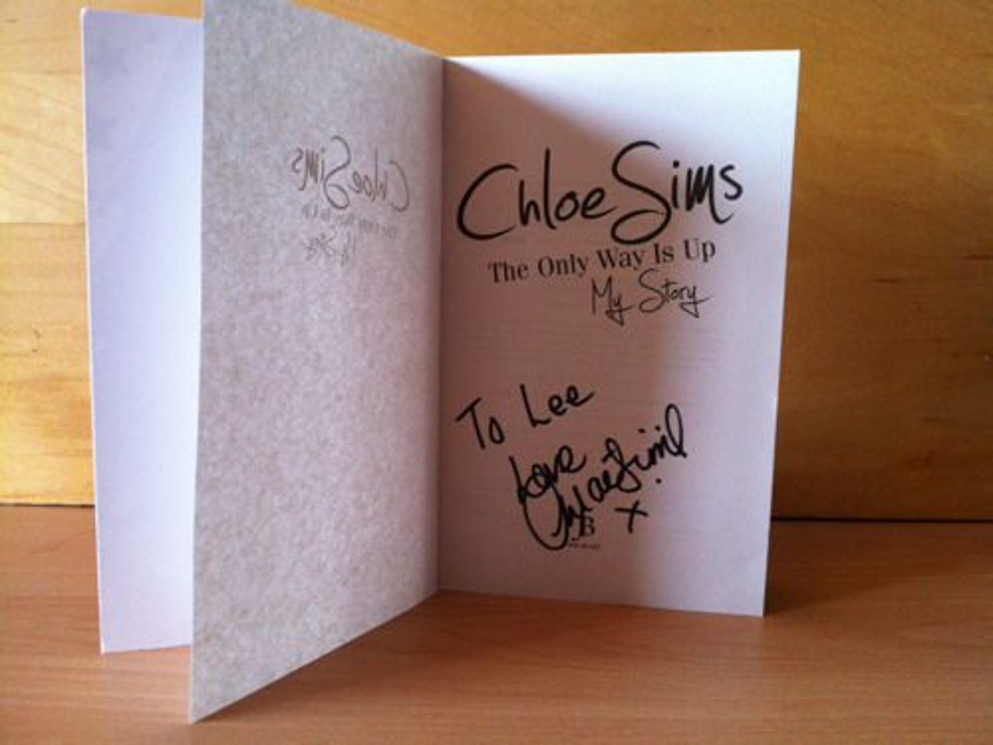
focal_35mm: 35
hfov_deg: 52.6
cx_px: 496
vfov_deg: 40.7
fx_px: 1004
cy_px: 372
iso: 200
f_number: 2.8
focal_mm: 3.85
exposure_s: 1/15
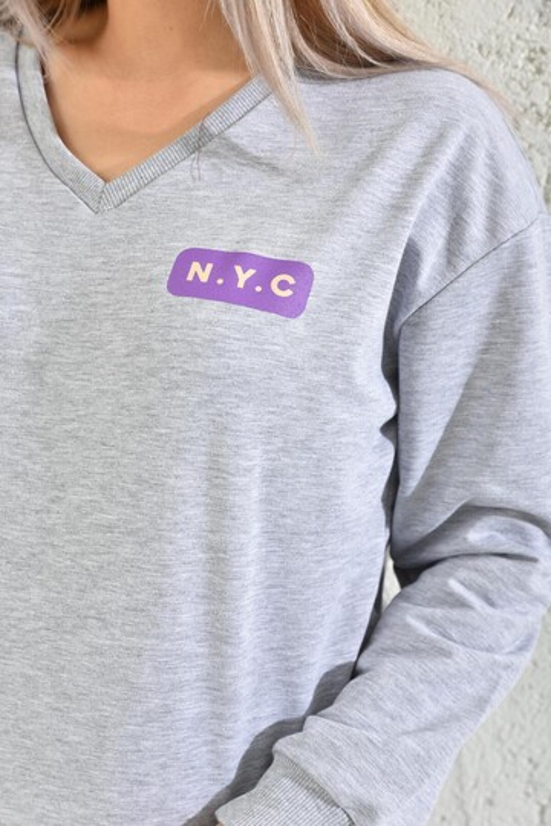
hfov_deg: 28.1
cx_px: 276
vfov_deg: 41.1
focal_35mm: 48
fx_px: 1102
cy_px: 413
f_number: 7.1
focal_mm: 48
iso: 100
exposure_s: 1/160
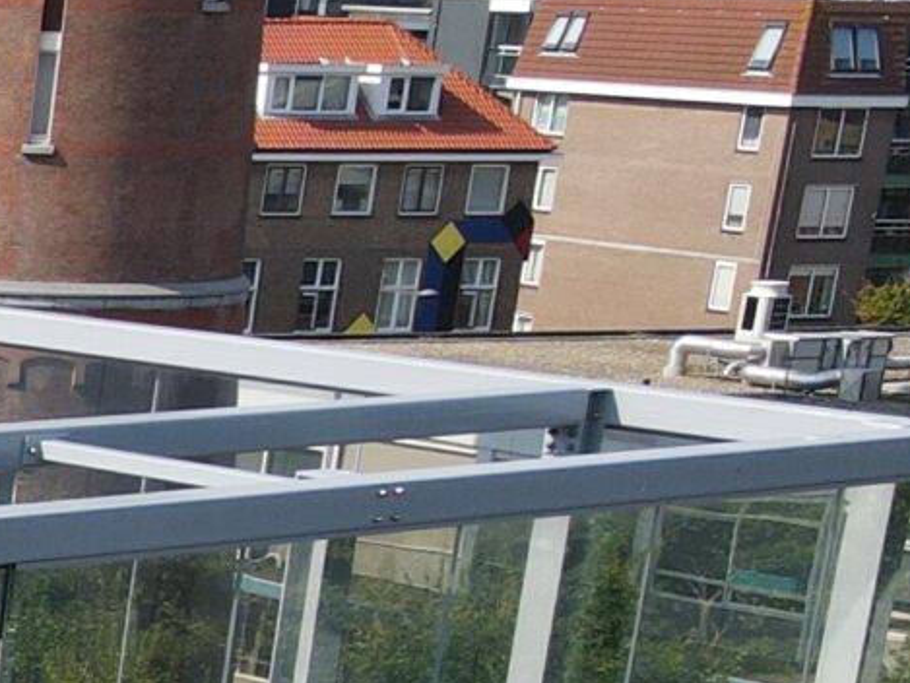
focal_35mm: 131
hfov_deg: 12.3
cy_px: 1003
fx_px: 3445
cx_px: -1203
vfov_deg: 10.9
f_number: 2.8
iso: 100
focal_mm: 4.5
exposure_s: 1/640
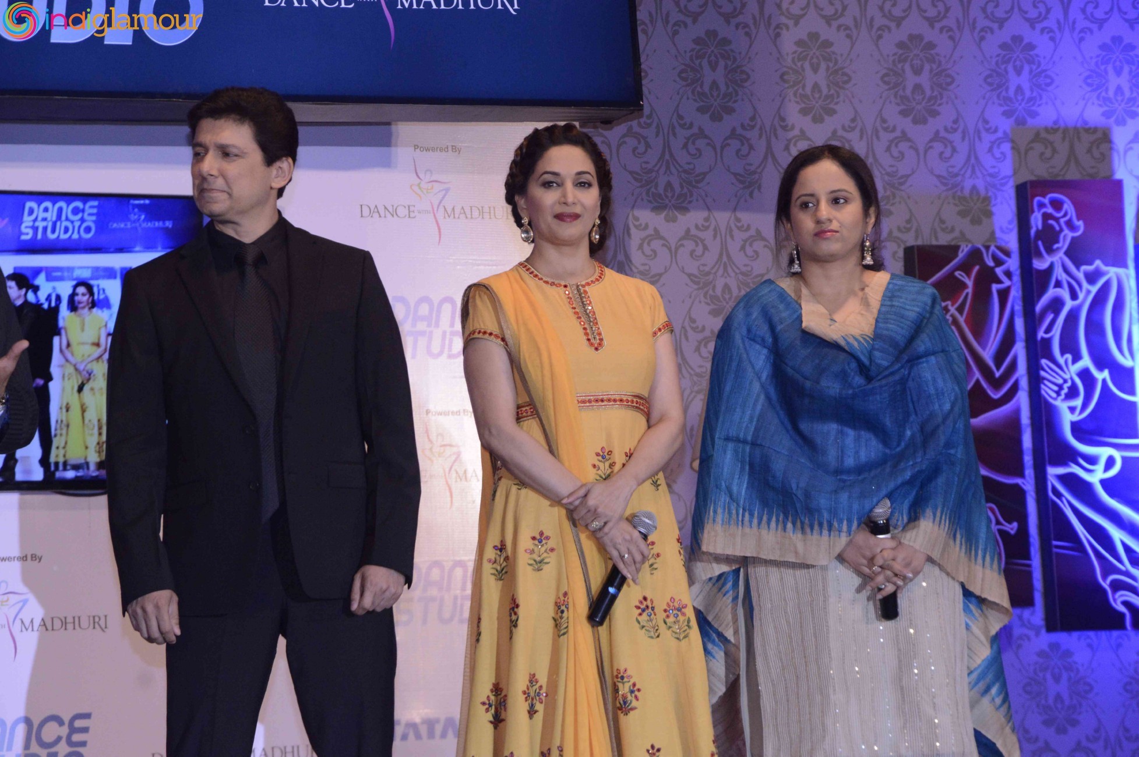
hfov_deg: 13.1
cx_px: 570
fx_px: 4979
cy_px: 378
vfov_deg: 8.7
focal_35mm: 158
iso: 1600
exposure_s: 1/200
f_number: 9
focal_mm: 105
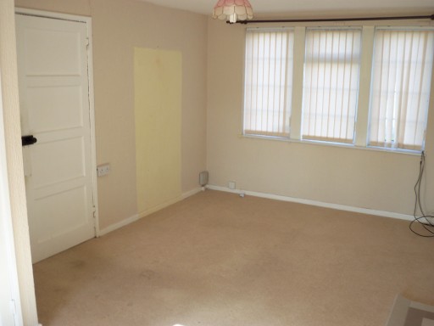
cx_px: 217
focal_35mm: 34
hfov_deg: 54.0
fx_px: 426
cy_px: 163
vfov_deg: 41.8
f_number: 2.9
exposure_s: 1/100
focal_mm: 5.7
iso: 80
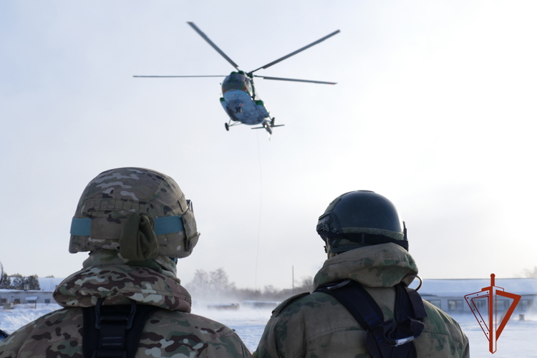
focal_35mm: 43
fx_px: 641
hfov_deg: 45.4
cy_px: 179
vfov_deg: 31.2
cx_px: 268
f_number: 3.5
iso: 125
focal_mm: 15.51
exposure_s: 1/1600
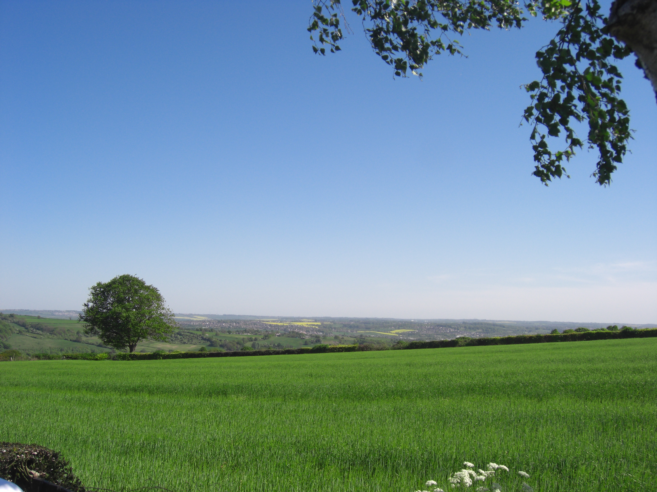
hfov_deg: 49.0
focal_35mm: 38
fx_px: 721
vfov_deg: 37.7
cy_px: 246
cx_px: 328
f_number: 4
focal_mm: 7.9
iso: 80
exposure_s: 1/640
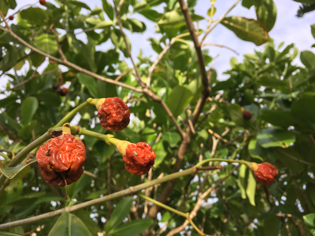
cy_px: 118
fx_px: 264
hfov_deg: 61.7
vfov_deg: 48.2
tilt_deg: +26.1
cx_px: 158
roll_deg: +7.9
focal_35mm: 29
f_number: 2.2
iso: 25
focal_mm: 4.15
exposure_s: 1/418
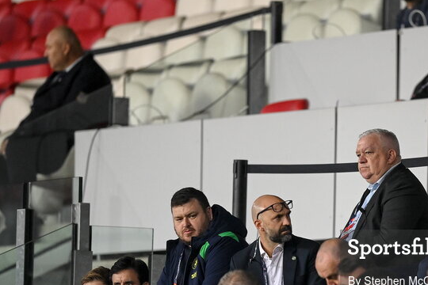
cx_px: 380
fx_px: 9011
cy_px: 197
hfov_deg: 2.7
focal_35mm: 758
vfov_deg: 1.8
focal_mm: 400
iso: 3200
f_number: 2.8
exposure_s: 1/1600
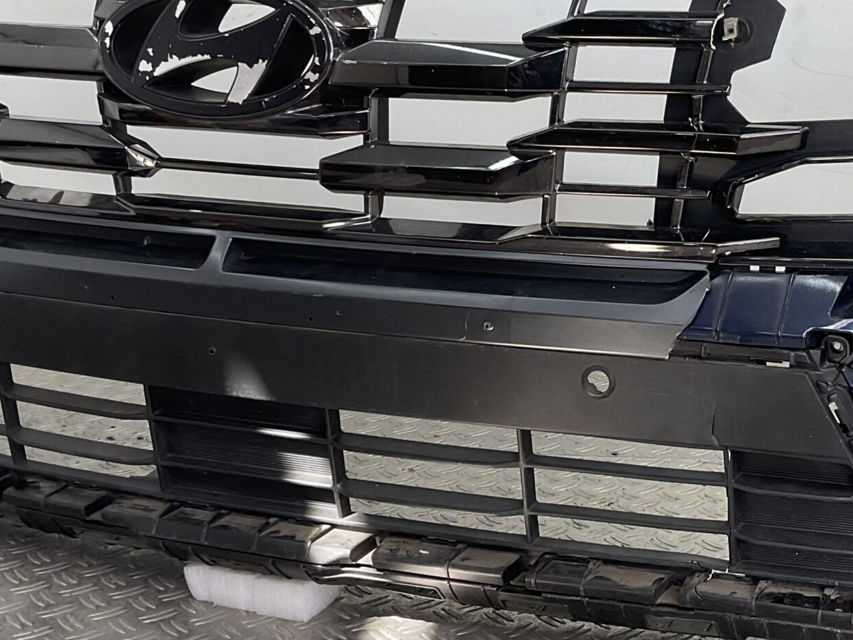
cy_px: 206
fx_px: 1479
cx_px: 633
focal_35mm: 60
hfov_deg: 31.6
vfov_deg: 24.3
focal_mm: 3
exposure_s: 1/120
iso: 20
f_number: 1.8
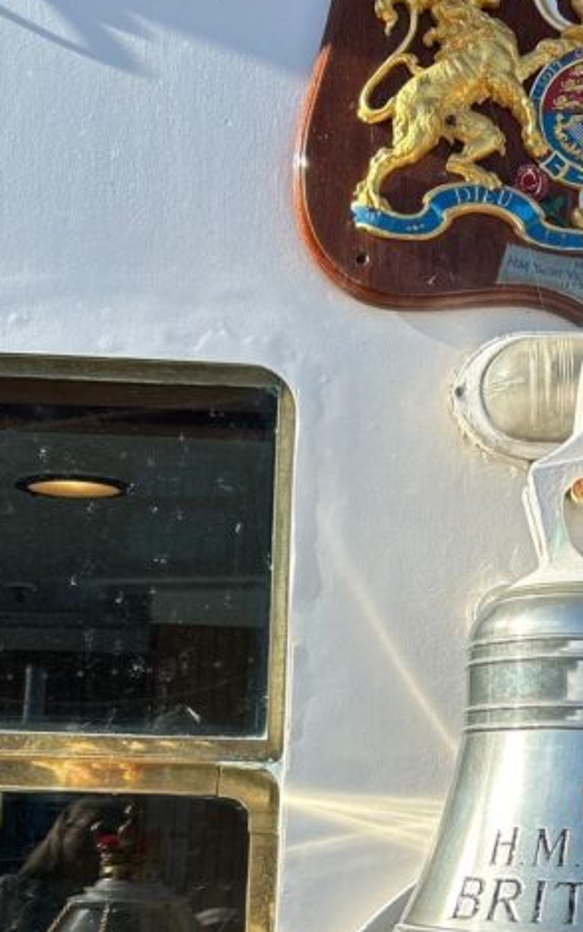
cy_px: 668
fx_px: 1524
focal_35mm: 60
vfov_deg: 33.5
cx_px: 525
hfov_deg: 21.2
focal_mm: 5.7
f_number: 1.5
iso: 50
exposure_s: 1/2695
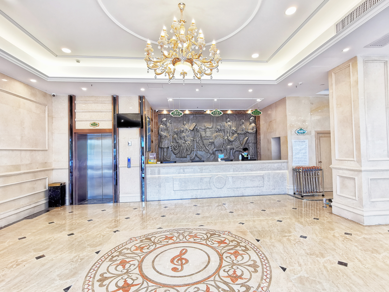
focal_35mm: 16
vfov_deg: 78.1
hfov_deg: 94.5
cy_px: 146
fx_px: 180
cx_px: 194
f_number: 2.2
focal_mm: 2.35
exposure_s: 1/50
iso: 160
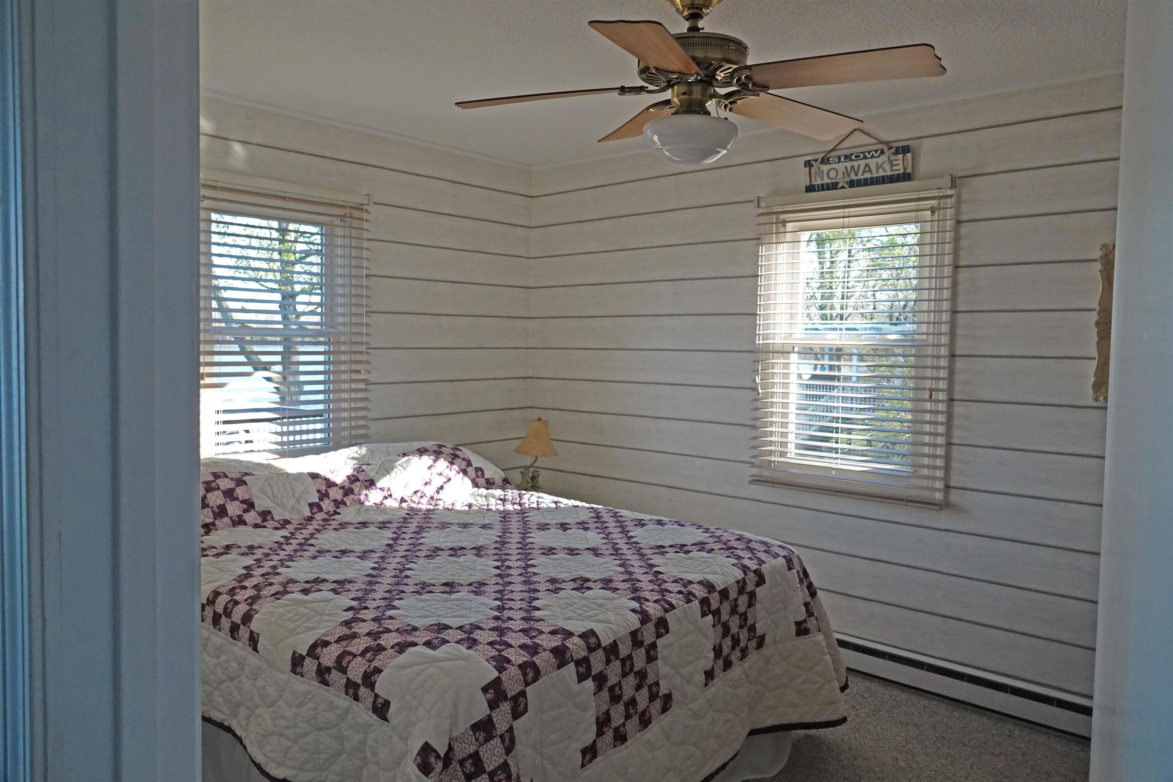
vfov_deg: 53.1
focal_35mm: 24
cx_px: 586
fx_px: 782
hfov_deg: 73.7
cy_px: 391
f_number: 3.2
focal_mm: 8.84
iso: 800
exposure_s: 1/400
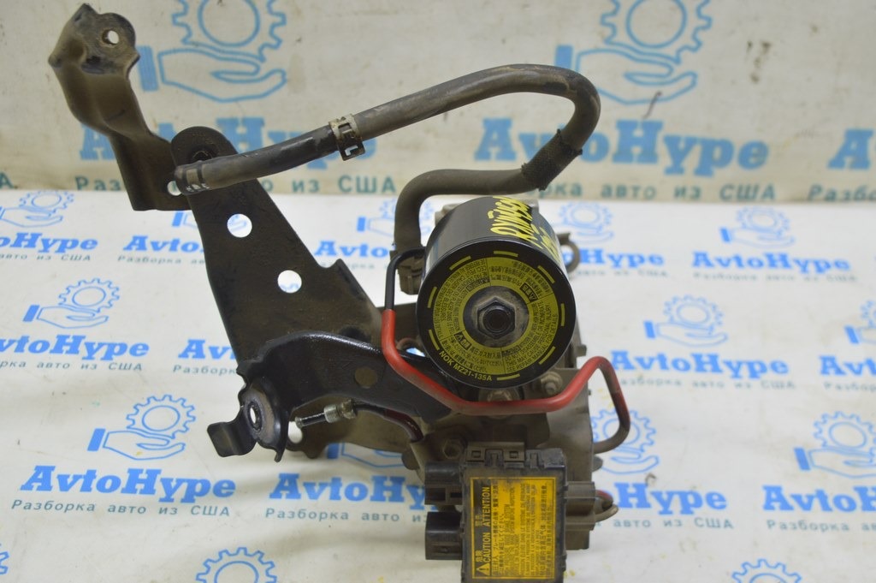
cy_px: 292
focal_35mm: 45
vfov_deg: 29.8
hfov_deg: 43.6
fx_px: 1094
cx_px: 438
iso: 400
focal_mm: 30
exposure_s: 1/20
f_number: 5.6
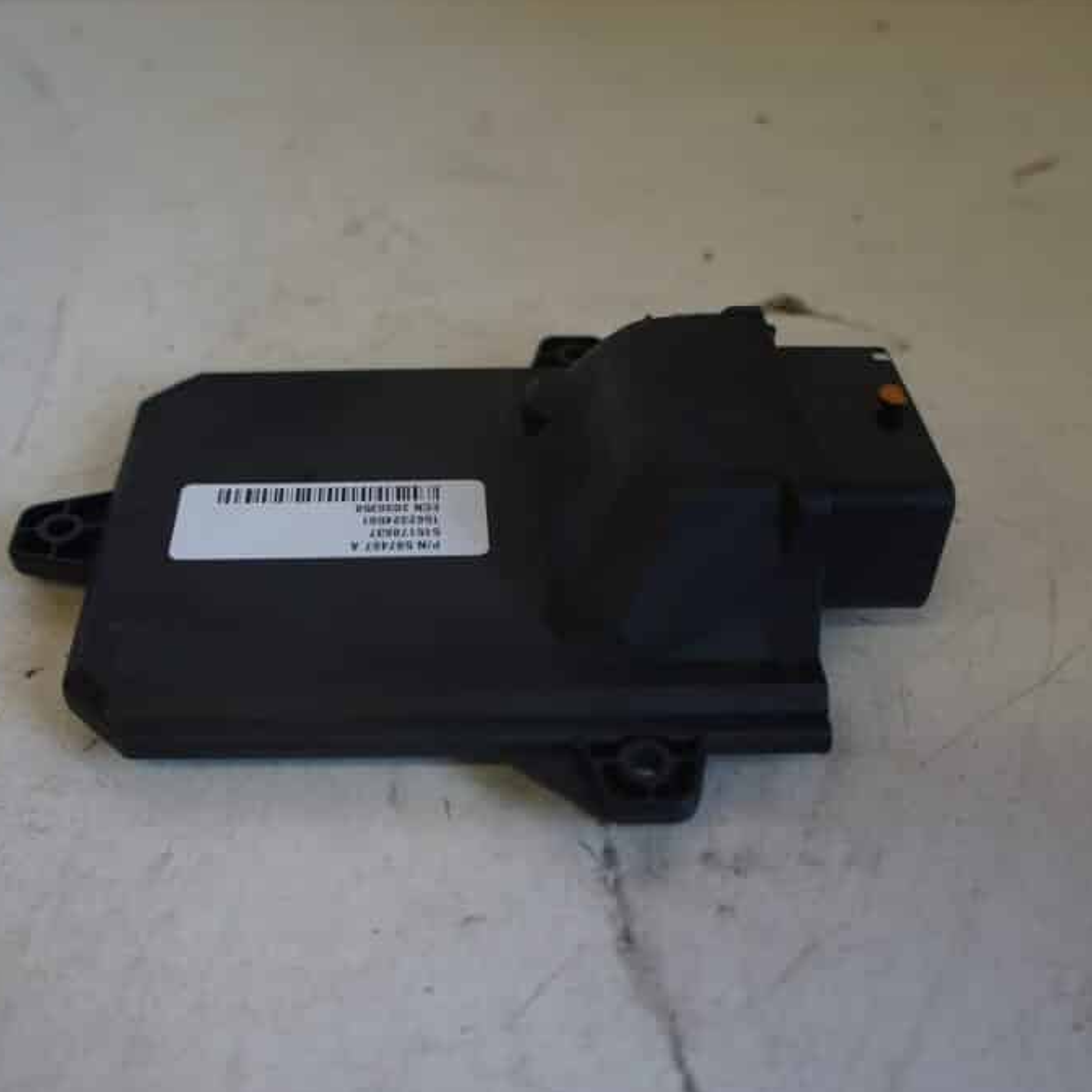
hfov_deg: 47.1
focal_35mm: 35
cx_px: 474
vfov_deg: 47.2
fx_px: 1249
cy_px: 549
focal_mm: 18
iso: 250
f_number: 3.5
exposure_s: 1/60
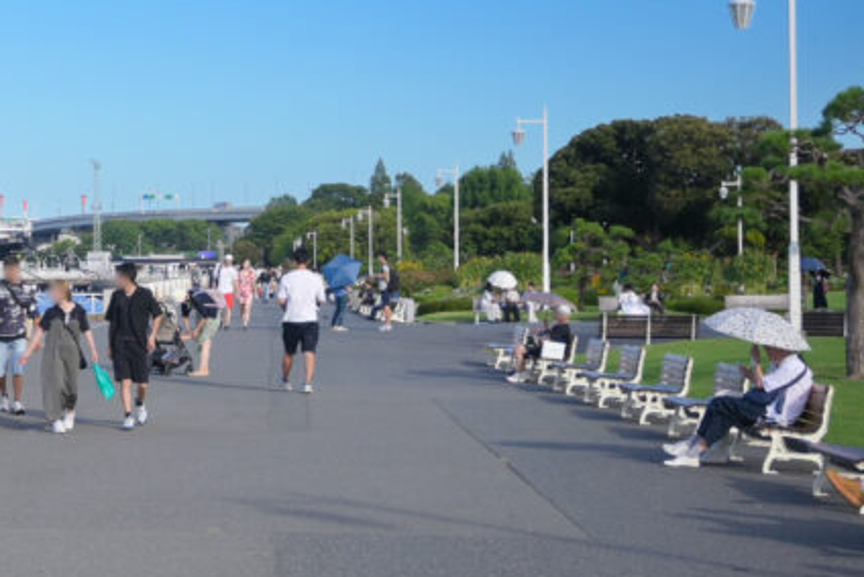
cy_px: 209
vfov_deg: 13.7
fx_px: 2391
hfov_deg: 19.9
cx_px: -4
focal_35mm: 100
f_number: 4.5
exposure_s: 1/640
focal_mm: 27.5
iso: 100
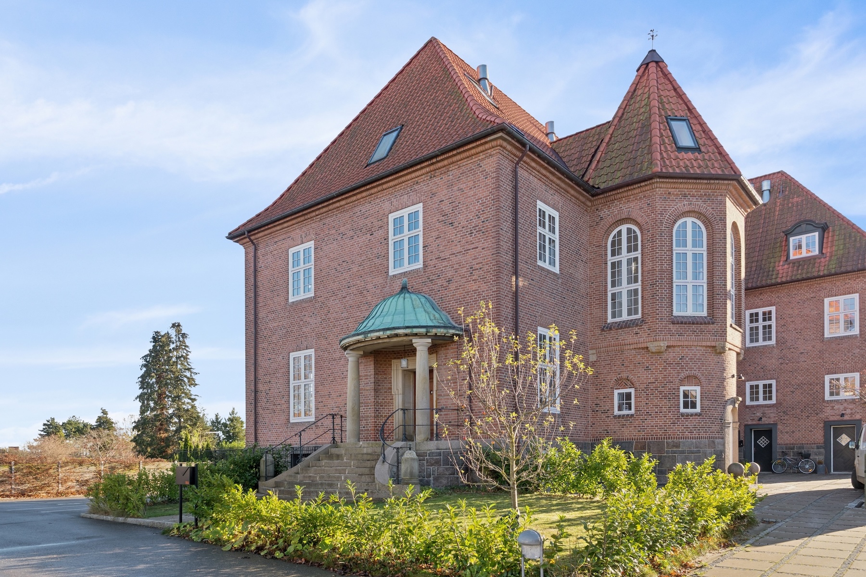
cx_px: 433
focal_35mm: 25
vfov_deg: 51.7
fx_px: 595
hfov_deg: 72.1
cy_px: 288
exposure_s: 1/80
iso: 200
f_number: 8
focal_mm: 16.5
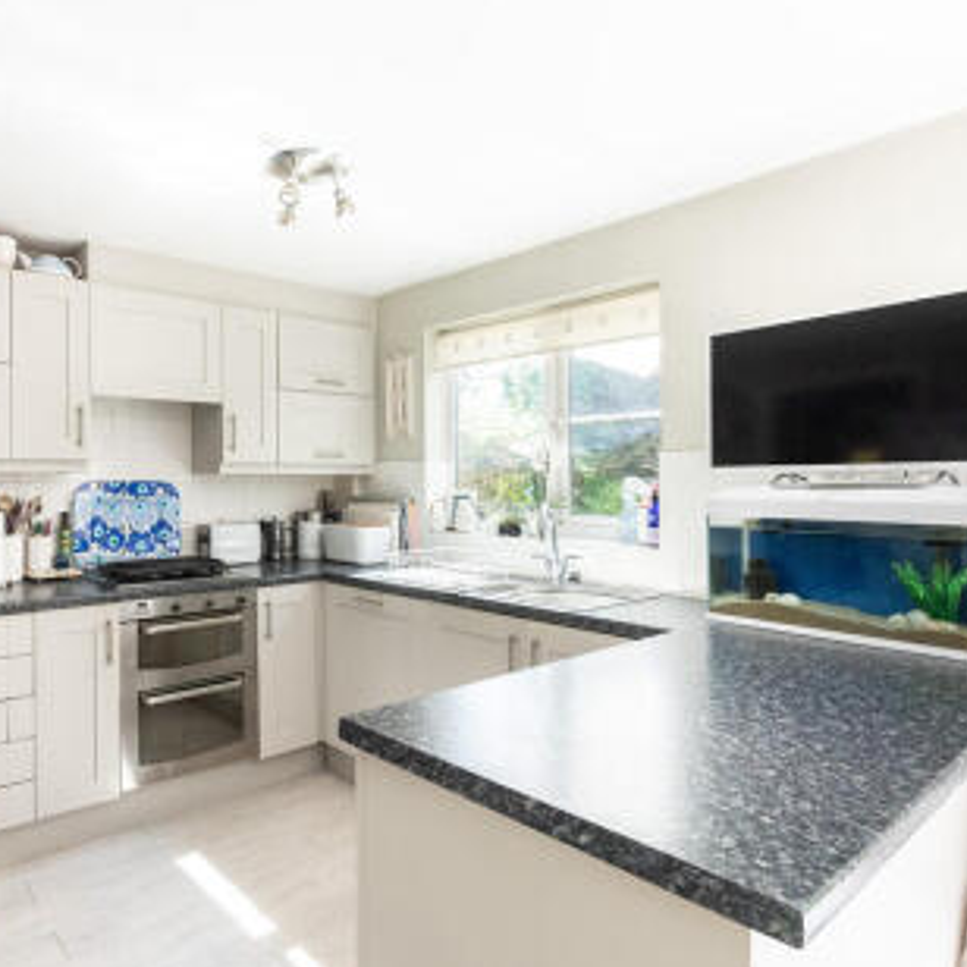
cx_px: 301
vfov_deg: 70.5
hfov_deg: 68.0
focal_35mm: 22
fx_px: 684
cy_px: 479
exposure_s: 1/320
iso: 1250
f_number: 7.1
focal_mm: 16.5
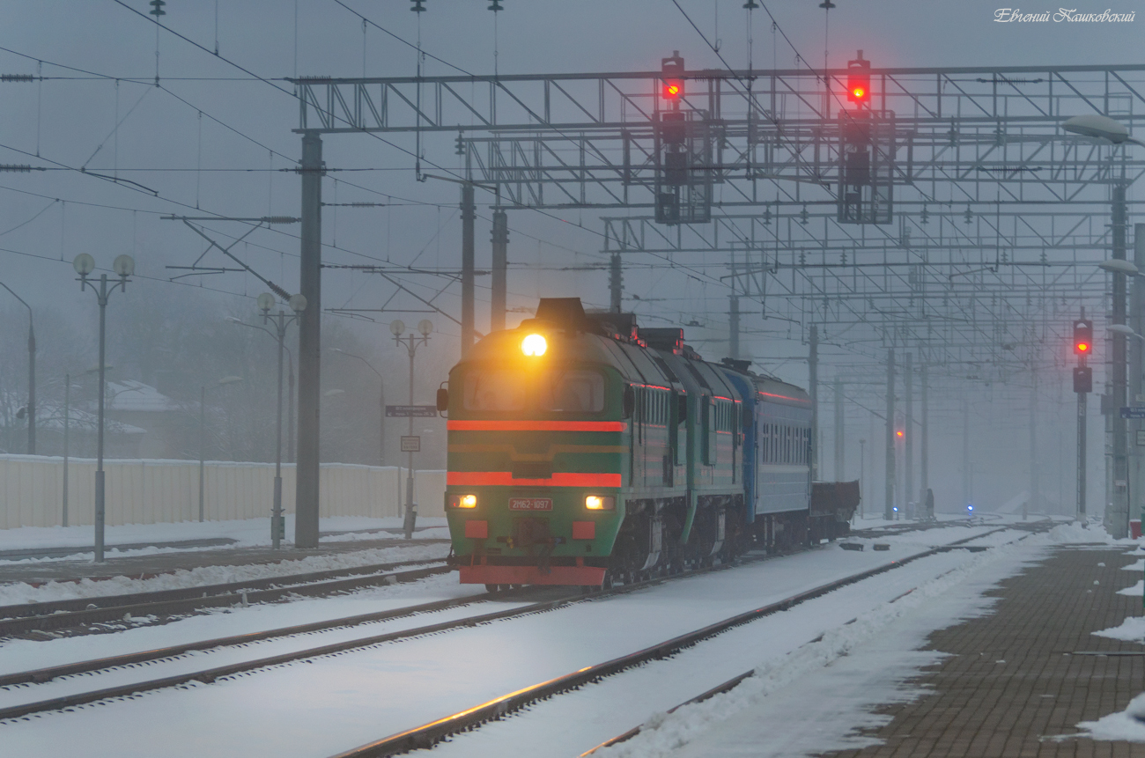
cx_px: 572
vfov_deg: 7.6
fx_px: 5713
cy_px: 379
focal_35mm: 180
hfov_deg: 11.4
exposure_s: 1/30
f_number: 5.6
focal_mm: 120
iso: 320
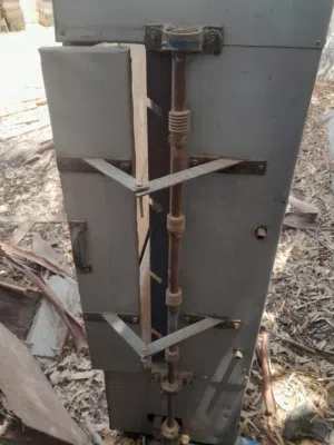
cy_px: 222
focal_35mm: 27
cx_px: 167
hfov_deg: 51.4
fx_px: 347
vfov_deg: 65.3
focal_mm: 4
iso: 40
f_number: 1.8
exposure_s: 1/50
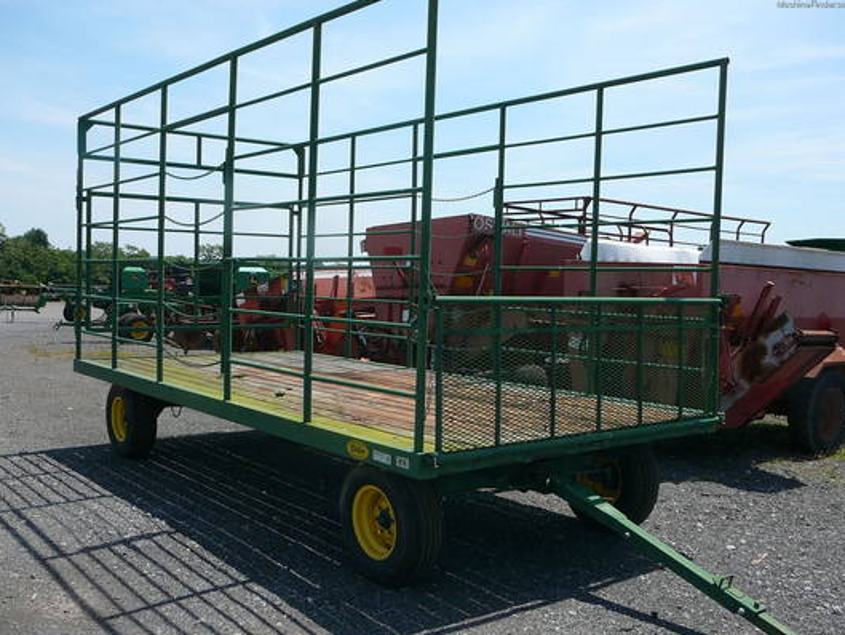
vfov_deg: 39.7
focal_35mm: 36
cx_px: 419
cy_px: 321
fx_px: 879
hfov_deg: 51.3
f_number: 5
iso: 80
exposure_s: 1/500
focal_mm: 5.2
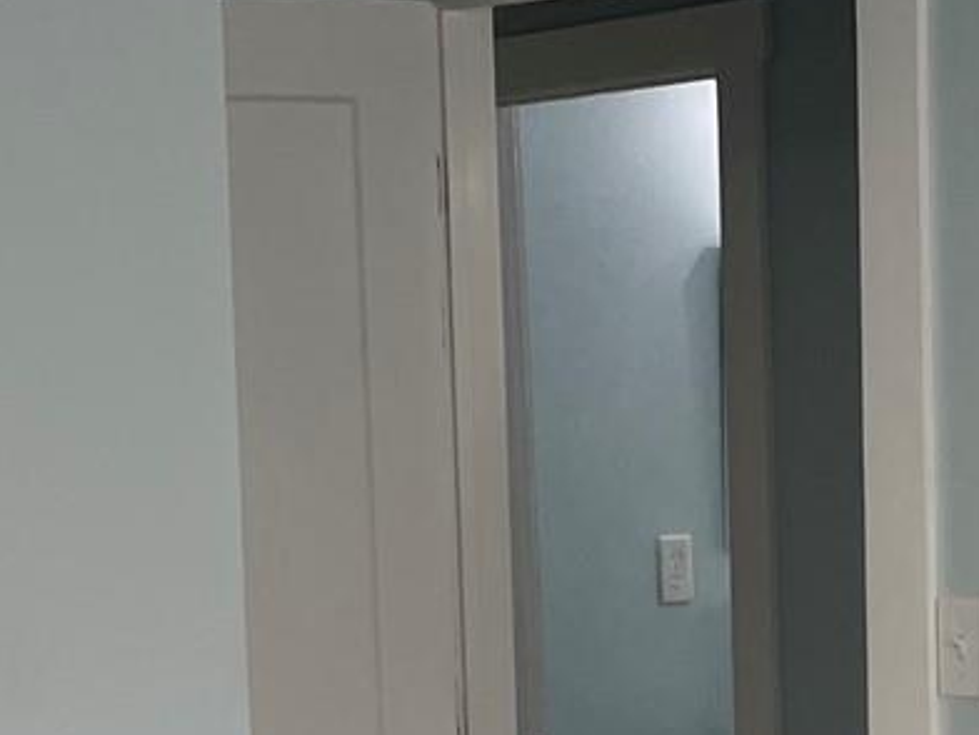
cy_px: 928
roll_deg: +2.2
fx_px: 3846
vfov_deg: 10.7
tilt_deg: -6.4
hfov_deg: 14.5
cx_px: 395
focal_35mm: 136
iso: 50
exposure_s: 1/121
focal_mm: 4.2
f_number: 1.6
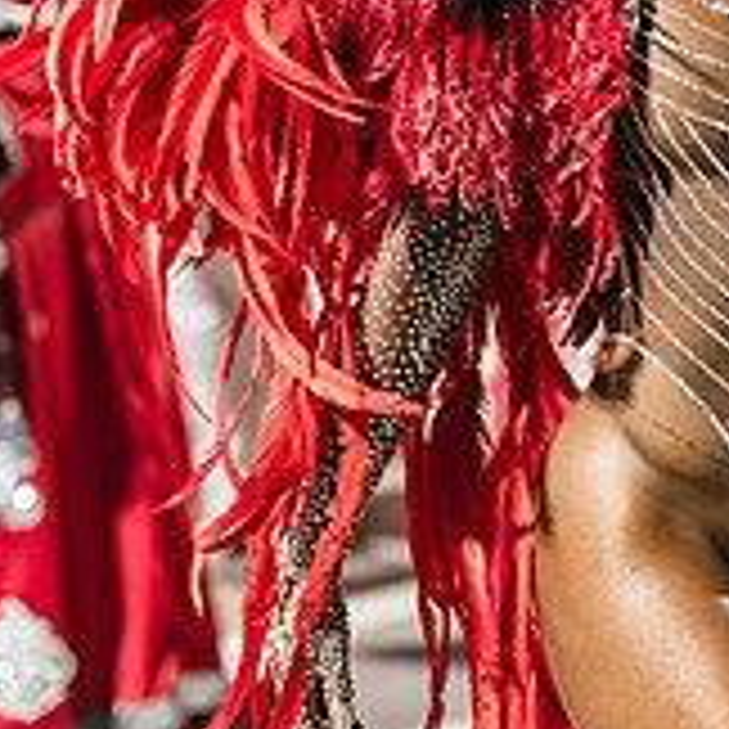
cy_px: 27
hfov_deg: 14.7
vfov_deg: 14.6
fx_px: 2811
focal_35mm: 118
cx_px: 626
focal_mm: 50
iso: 180
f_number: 1.8
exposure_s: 1/320
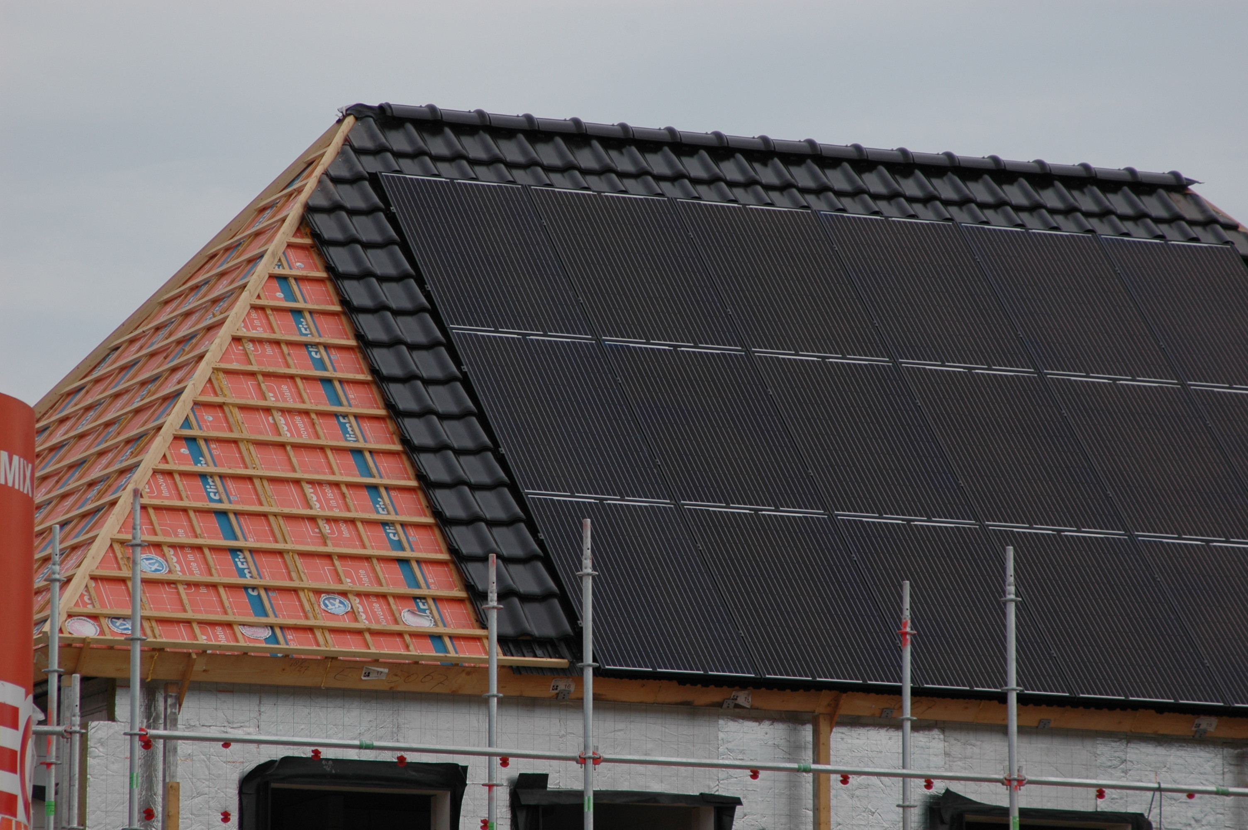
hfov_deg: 10.2
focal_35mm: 202
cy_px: 415
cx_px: 624
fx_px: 7014
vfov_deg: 6.8
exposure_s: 1/500
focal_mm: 135
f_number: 6.3
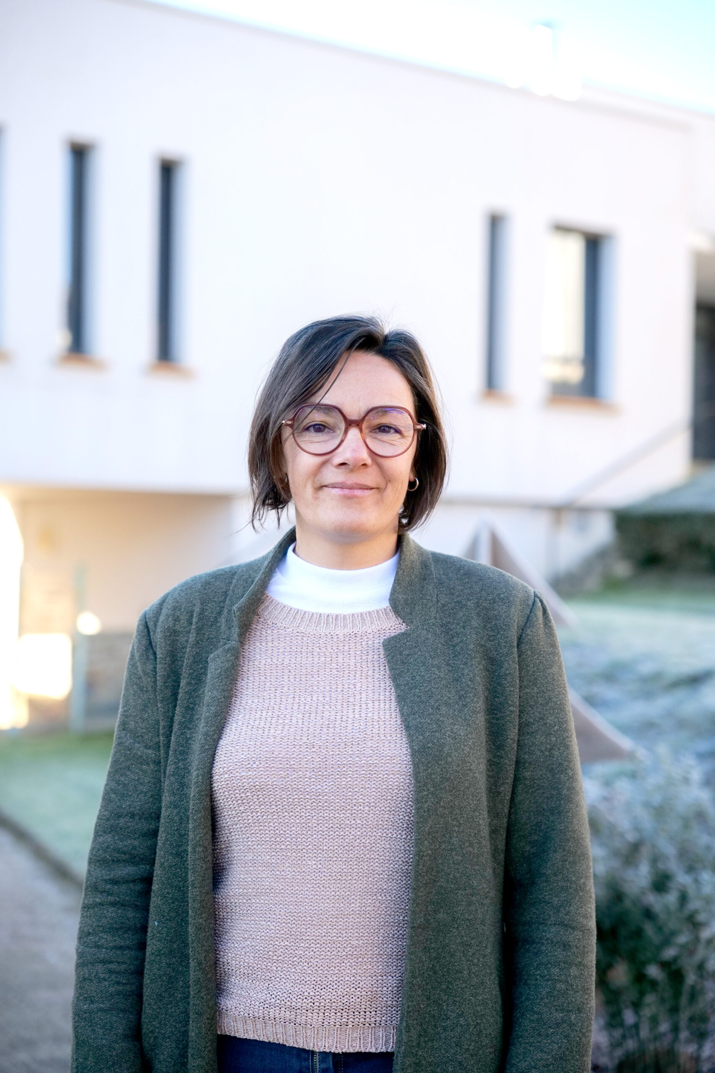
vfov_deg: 32.9
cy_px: 536
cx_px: 358
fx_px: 1817
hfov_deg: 22.3
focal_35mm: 61
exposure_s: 1/2000
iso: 1000
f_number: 3.2
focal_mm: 61
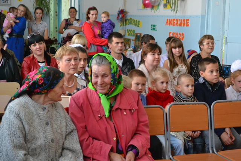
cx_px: 120
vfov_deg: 19.7
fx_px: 462
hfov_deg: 29.2
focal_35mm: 69
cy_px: 80
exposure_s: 1/80
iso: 3200
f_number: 5.3
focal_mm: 46
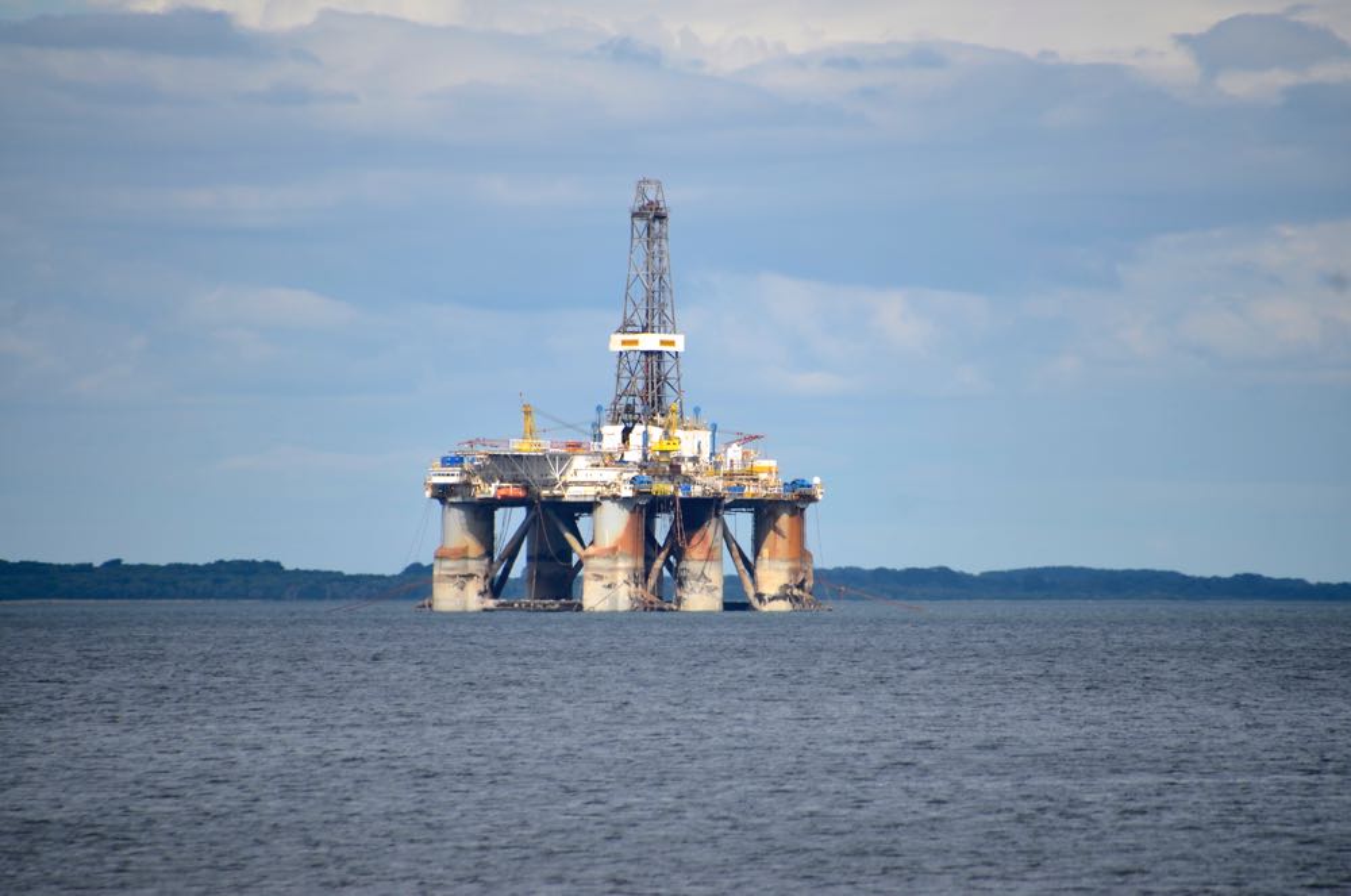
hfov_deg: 4.6
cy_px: 448
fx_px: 16858
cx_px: 676
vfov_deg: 3.0
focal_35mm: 450
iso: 100
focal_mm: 300
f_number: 6.3
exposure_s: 1/500
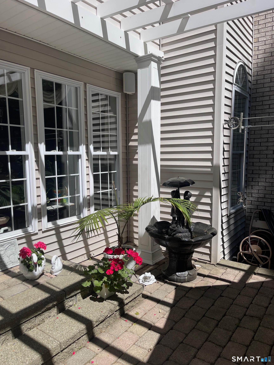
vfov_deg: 69.4
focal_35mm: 25
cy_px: 182
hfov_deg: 54.9
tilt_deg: -6.1
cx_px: 137
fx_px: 264
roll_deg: +0.6
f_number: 1.6
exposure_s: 1/4202
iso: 32
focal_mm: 5.1
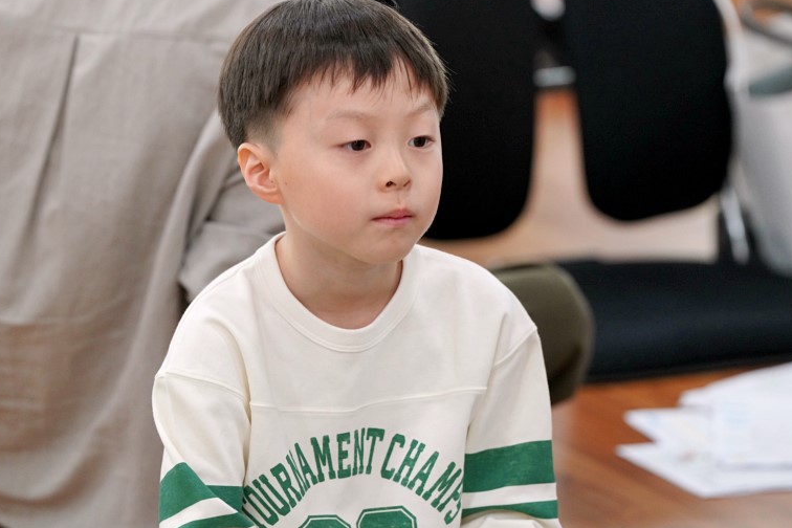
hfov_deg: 8.7
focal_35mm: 238
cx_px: 355
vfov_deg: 5.8
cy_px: 215
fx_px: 5236
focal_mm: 200
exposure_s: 1/250
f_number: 4
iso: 3200
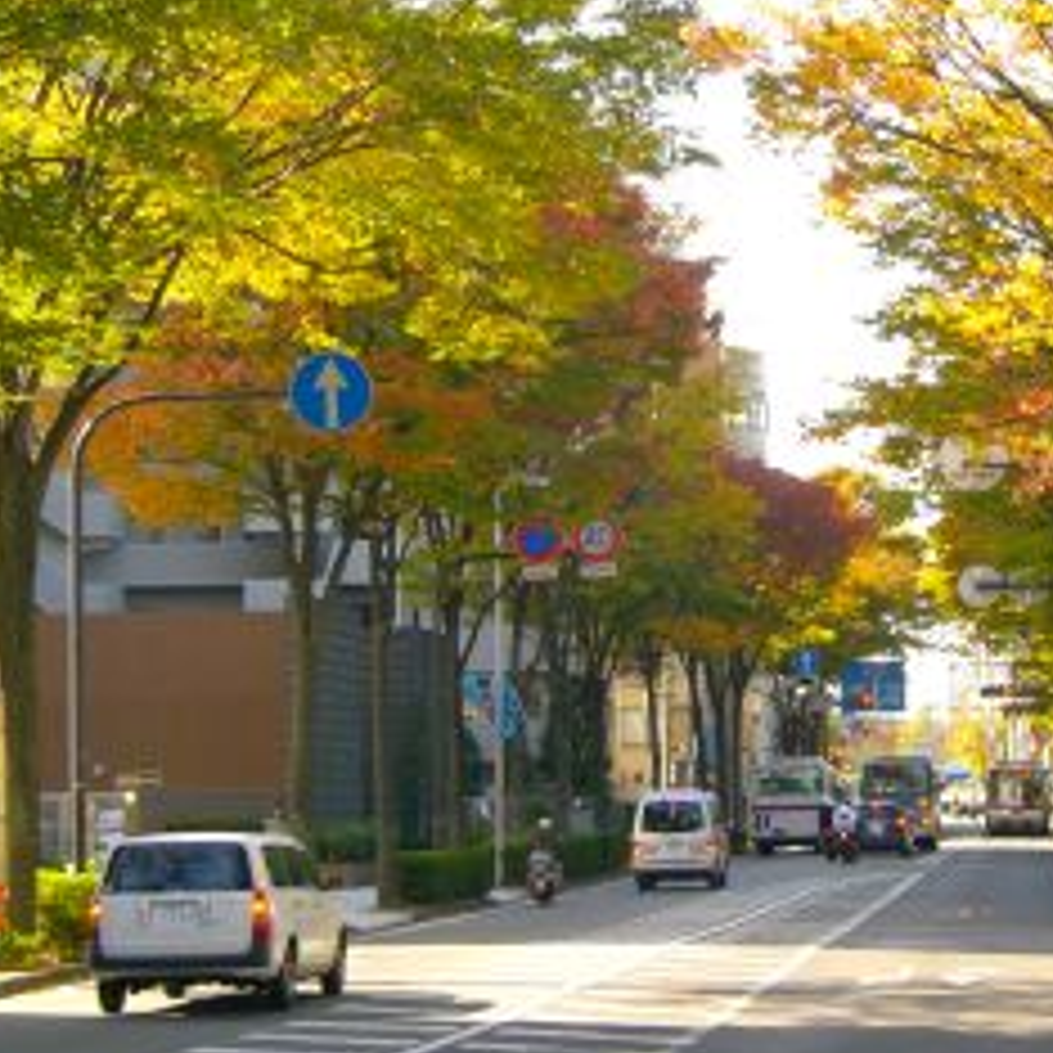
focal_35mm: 118
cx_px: 698
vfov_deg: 14.8
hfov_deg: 14.7
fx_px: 4061
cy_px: 403
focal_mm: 11.34
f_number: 4.1
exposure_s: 1/125
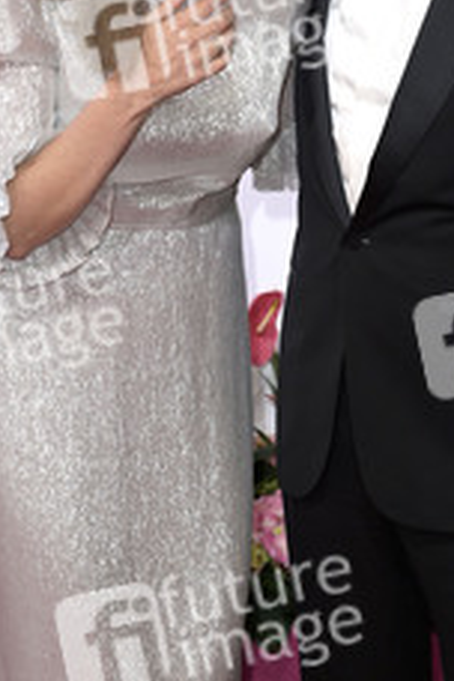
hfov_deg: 9.2
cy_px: 179
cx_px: 296
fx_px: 2818
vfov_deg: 13.7
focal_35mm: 149
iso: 640
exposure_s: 1/250
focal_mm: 85
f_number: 5.6
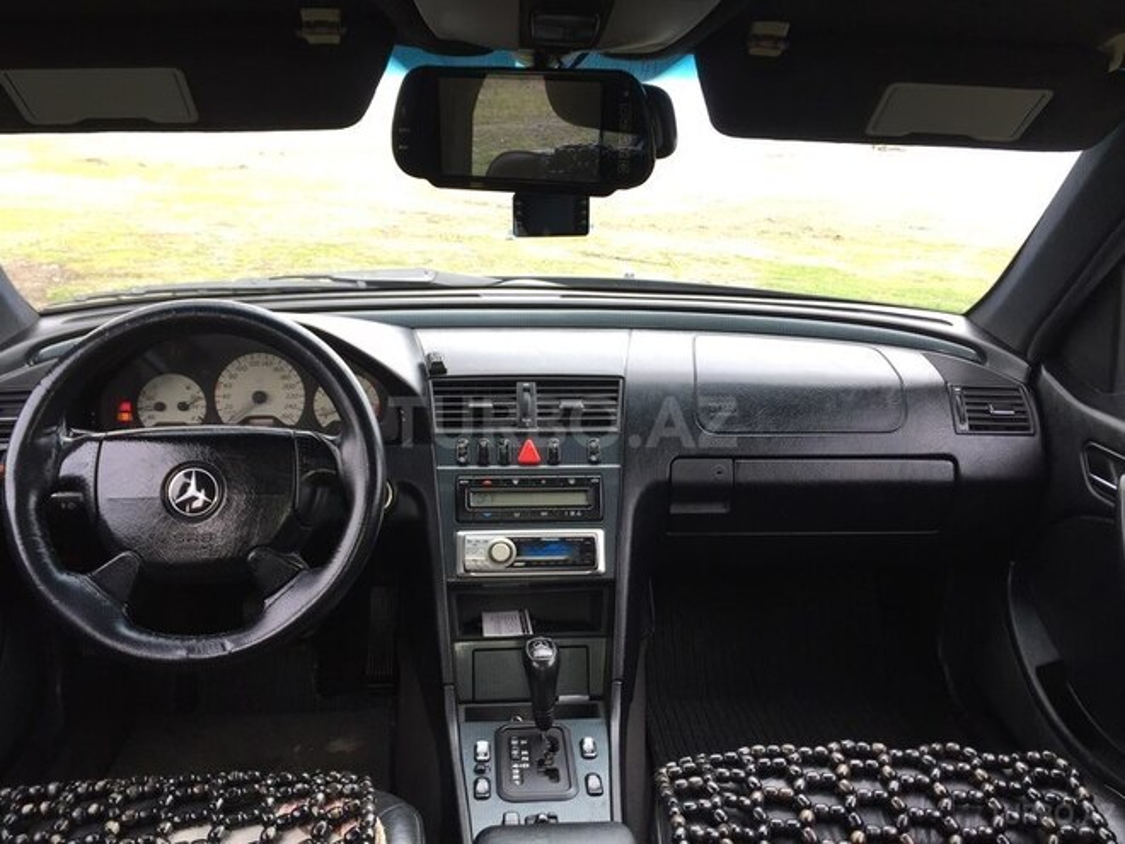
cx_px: 562
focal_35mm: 29
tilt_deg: -18.8
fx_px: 942
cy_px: 422
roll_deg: -1.3
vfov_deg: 48.2
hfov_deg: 61.7
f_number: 2.2
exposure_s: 1/100
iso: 40
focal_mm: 4.15
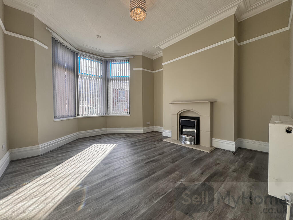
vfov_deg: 85.7
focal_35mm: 14
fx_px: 119
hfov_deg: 102.1
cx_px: 146
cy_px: 110
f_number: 2.2
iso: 40
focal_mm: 2.22
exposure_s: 1/229
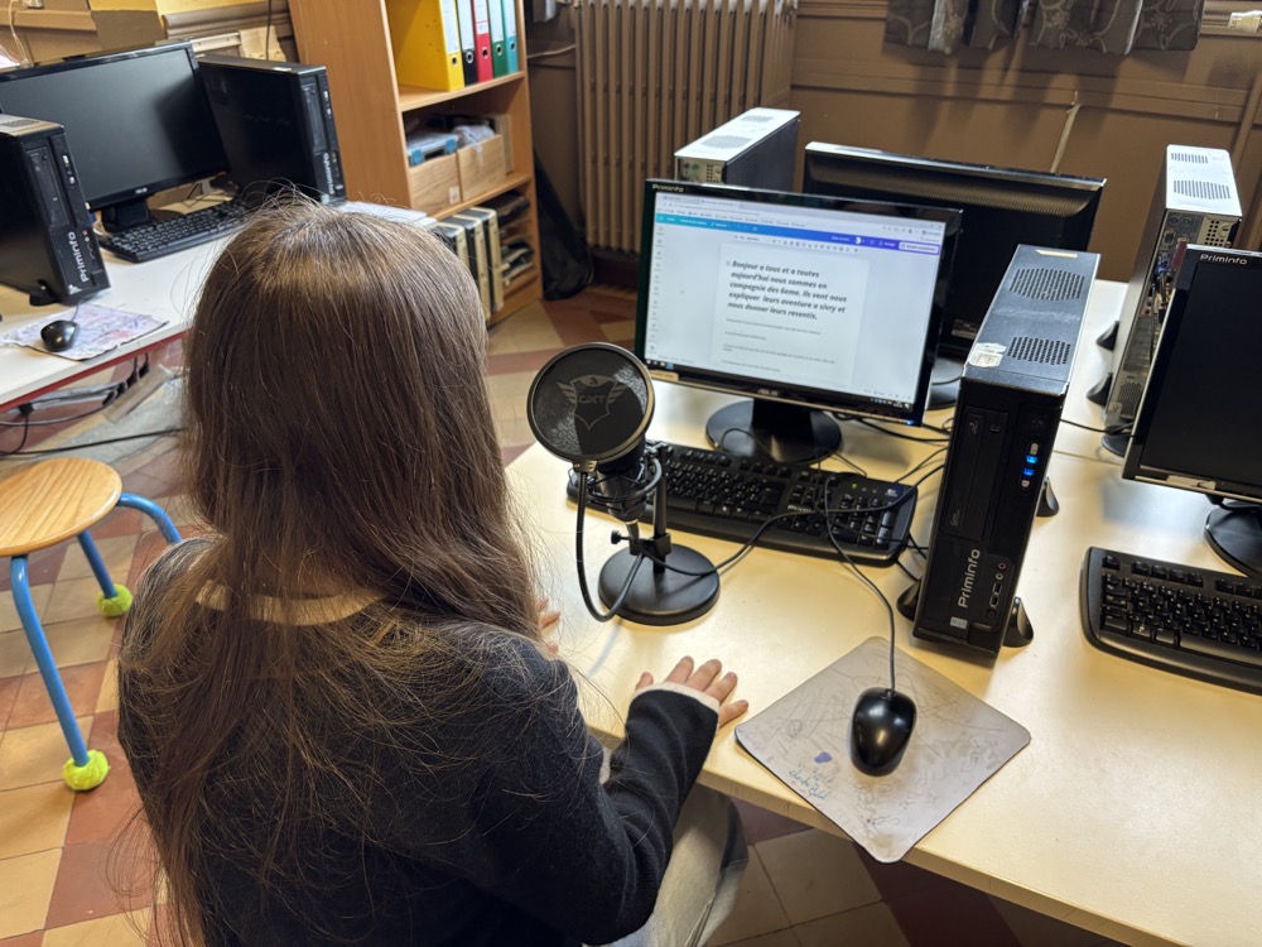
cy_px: 474
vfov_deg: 53.1
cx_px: 631
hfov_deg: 67.3
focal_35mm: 26
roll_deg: +1.1
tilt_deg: -31.7
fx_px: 948
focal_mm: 5.96
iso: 125
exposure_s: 1/62
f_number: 1.6
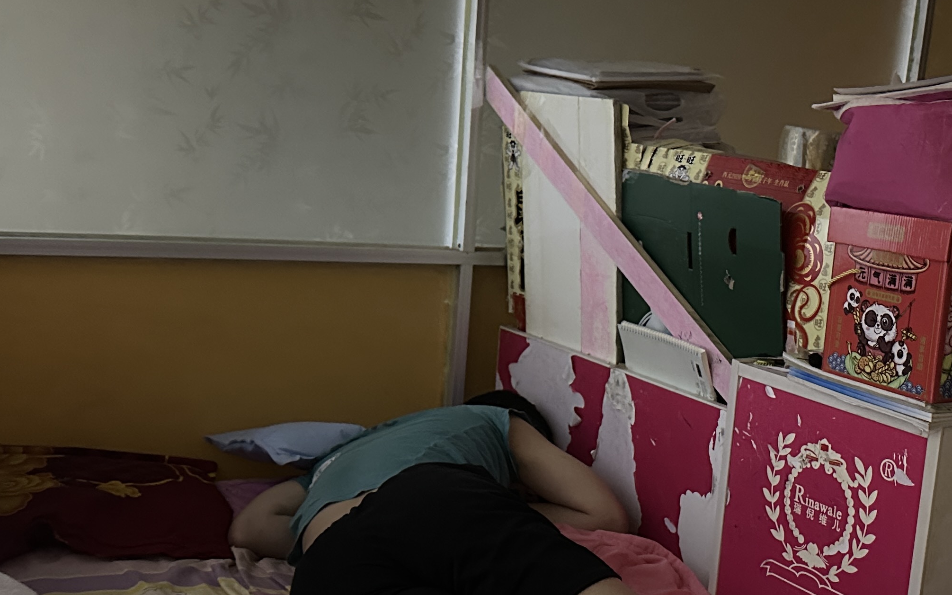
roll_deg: -5.4
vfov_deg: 25.2
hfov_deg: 38.7
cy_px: 407
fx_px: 1323
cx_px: 698
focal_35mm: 51
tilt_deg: -10.6
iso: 1600
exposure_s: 1/25
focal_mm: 6.86
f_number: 1.78
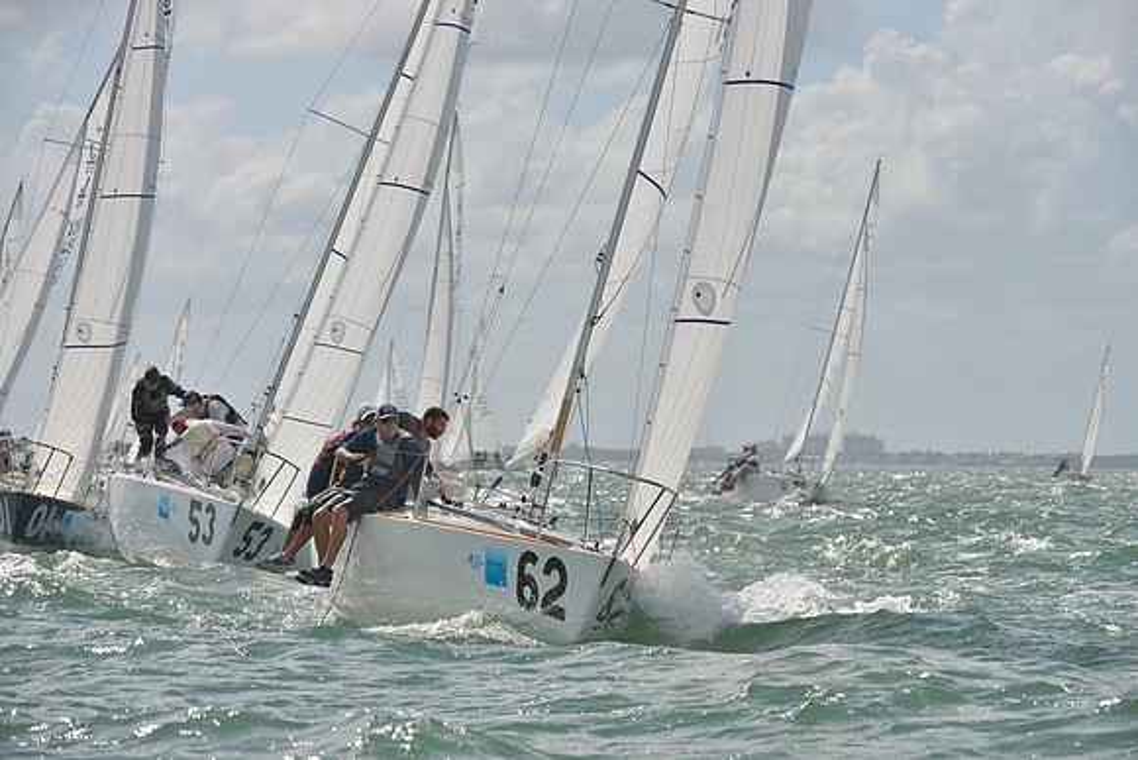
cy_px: 380
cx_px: 569
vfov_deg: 6.9
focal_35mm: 200
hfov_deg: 10.3
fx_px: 6323
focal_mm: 200
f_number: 8
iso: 280
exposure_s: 1/1600
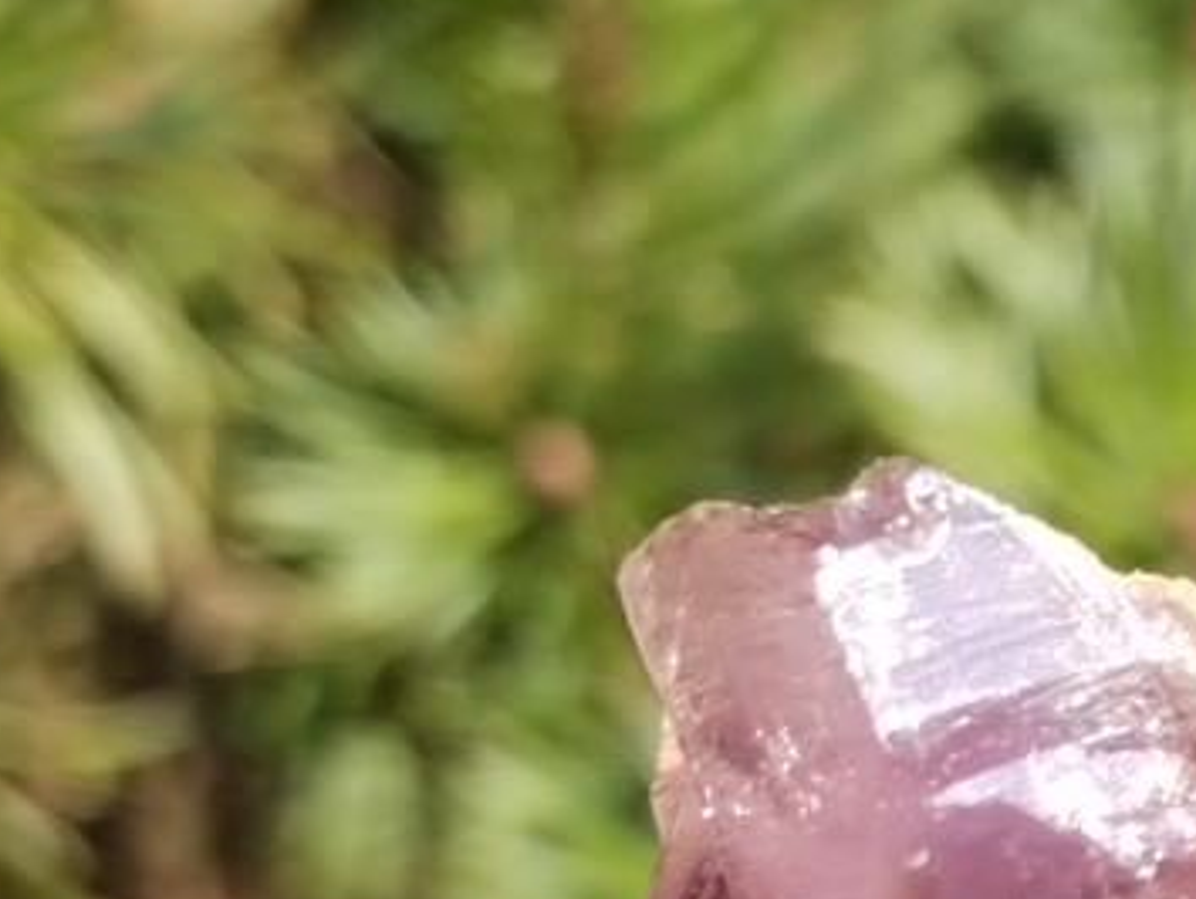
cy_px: 983
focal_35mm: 131
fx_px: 4529
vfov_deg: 11.2
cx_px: 1081
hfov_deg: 14.9
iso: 341
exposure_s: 1/889
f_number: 1.9
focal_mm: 5.52
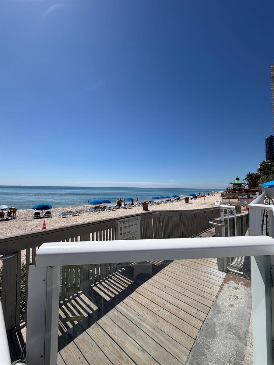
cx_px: 137
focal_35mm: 14
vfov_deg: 102.1
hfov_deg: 85.7
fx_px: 148
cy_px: 182
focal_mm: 2.22
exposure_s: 1/1613
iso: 20
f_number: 2.2
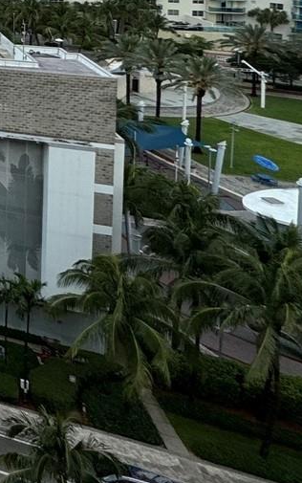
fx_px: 618
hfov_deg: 14.5
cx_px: -453
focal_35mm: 47
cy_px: -73
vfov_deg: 35.2
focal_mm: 2.22
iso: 40
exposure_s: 1/569
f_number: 2.2
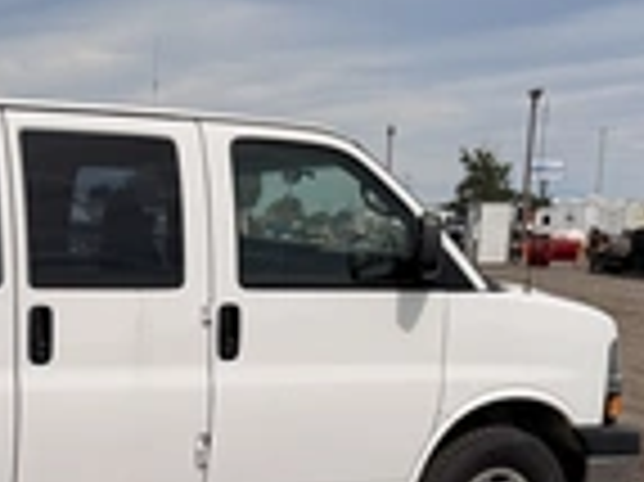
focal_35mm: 67
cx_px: -27
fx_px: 1245
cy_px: 477
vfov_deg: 21.2
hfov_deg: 27.1
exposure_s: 1/9091
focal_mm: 6.76
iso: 80
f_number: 1.78
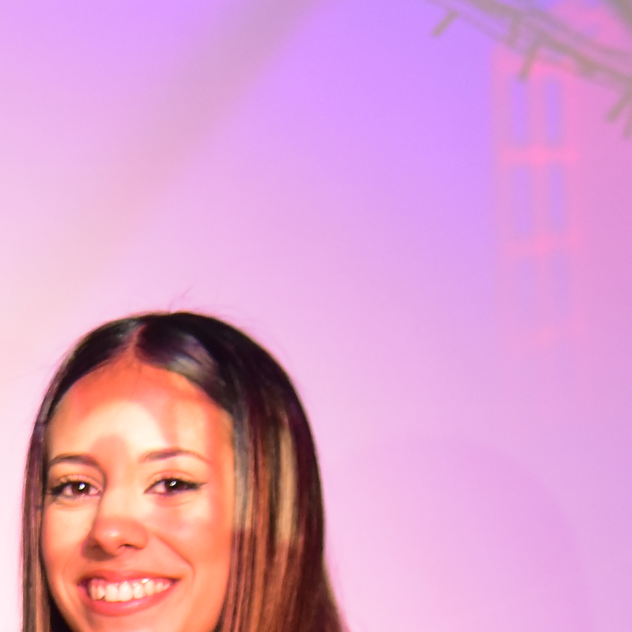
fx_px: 4276
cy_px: 854
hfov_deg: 8.2
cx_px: -363
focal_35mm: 207
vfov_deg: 8.3
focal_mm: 46
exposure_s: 1/50
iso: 2500
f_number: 4
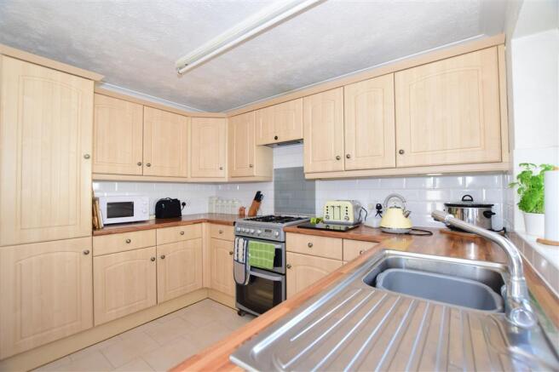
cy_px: 186
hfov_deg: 100.4
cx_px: 280
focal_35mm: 15
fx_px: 233
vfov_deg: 77.3
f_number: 5.6
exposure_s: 1/40
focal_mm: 10
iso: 400
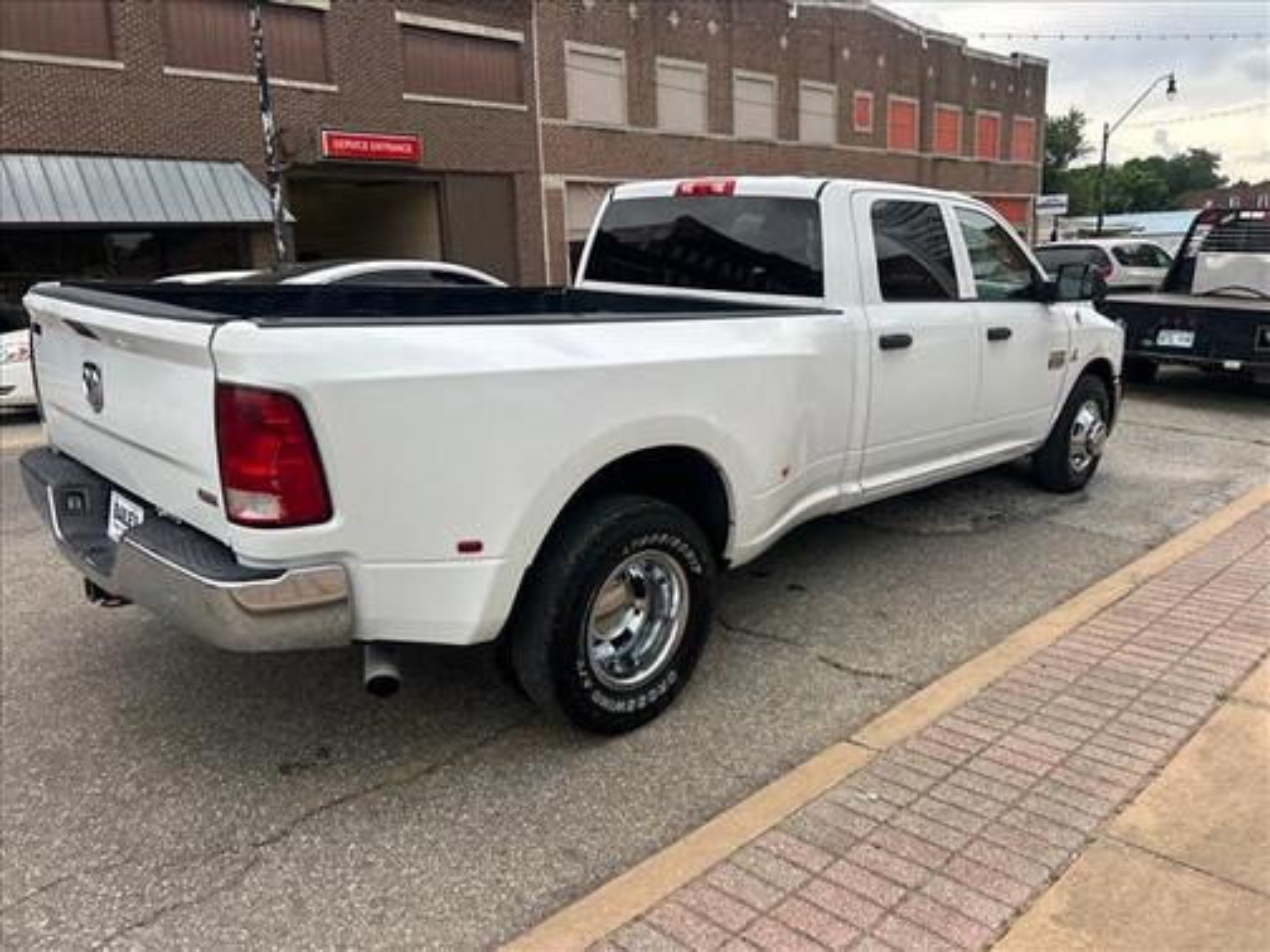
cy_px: 476
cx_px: 635
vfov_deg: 53.1
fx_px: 954
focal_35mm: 26
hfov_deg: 67.3
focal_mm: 5.7
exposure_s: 1/539
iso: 50
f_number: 1.5
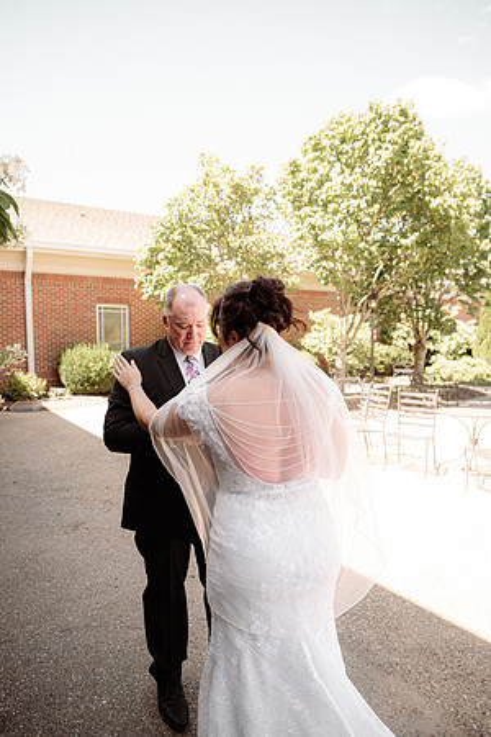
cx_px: 246
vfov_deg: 73.7
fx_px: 491
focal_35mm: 24
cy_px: 368
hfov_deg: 53.1
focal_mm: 24
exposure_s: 1/400
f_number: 2.8
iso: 160
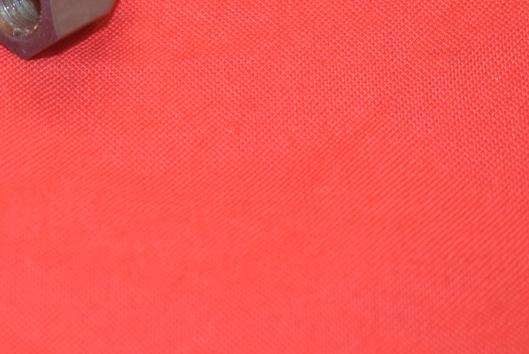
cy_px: 10
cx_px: 9
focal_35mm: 171
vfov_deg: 8.0
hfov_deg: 11.9
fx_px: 2516
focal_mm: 55
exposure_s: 1/40
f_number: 5.6
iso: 800
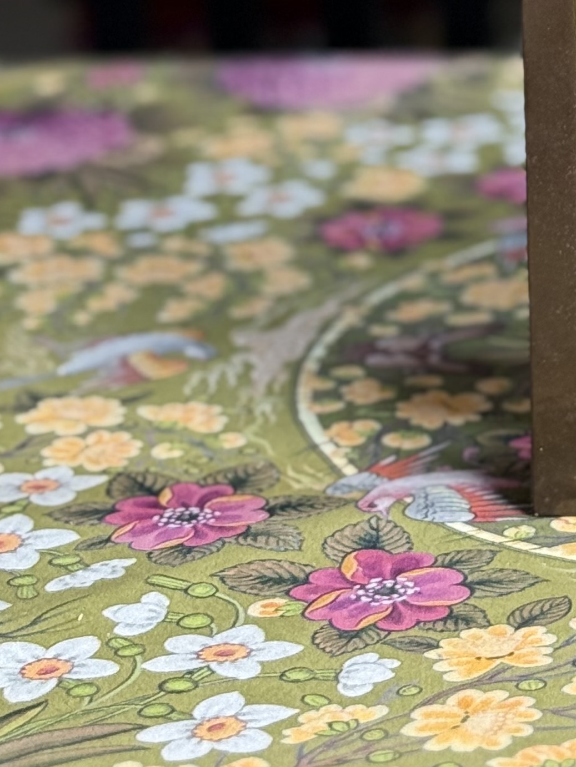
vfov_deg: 13.5
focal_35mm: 140
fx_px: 3105
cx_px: 808
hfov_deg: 10.3
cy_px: -274
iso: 160
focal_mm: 6.76
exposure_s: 1/100
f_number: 1.78
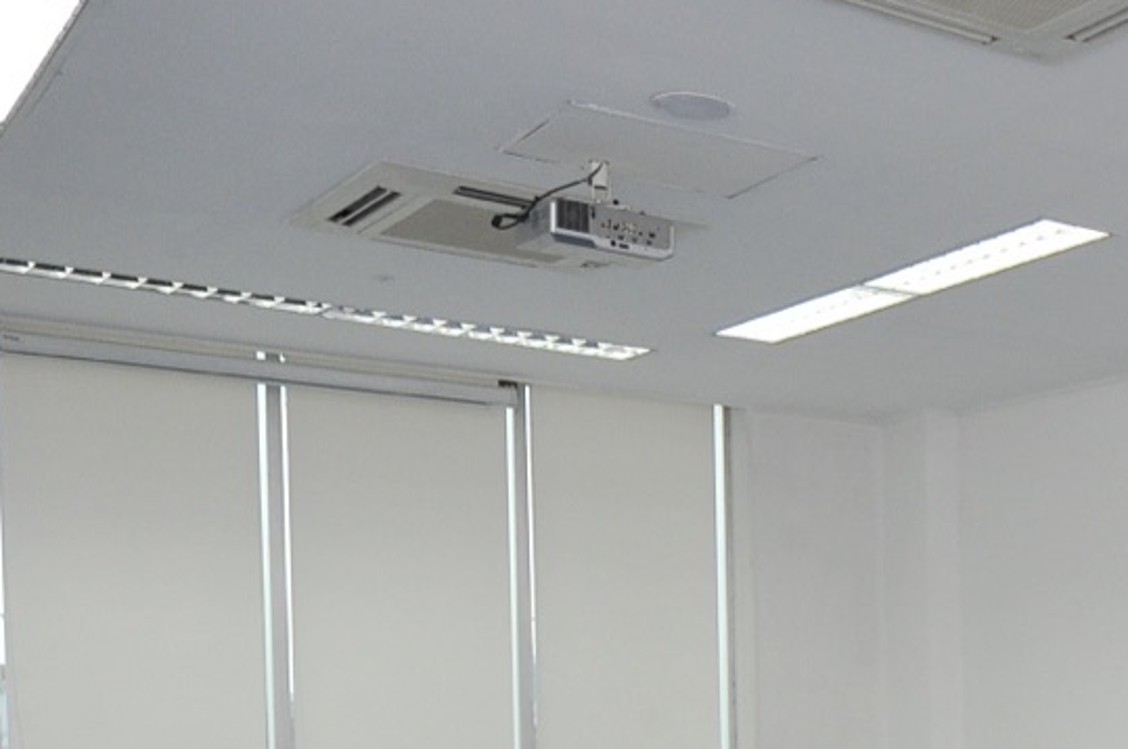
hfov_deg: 29.1
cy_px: 771
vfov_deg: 22.7
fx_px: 1784
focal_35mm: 57
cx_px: 1434
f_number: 9
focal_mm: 16
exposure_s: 1/125
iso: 1000
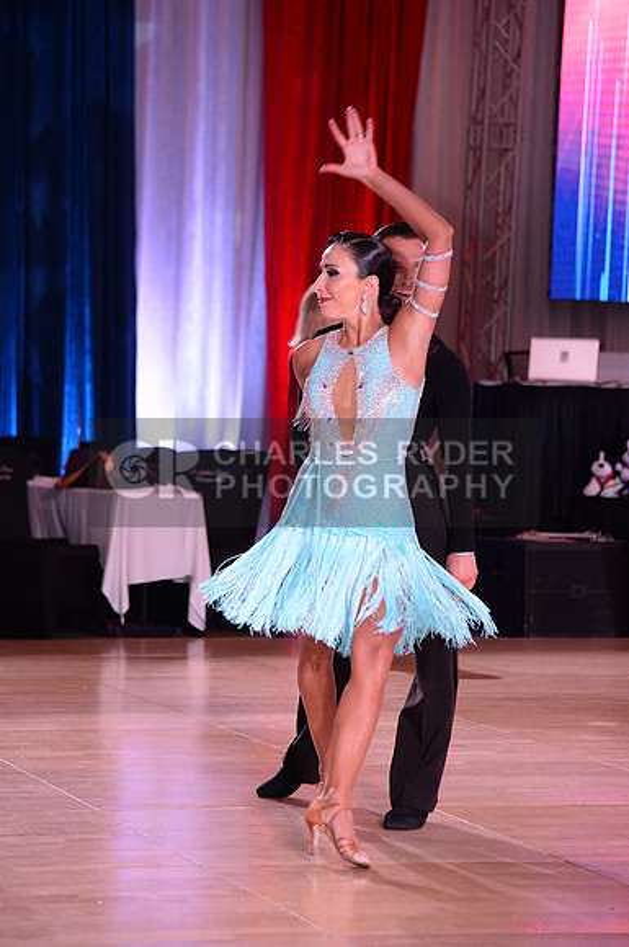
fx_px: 3154
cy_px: 474
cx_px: 314
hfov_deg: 11.4
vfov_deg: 17.1
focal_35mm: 120
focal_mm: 120
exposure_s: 1/250
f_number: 4.5
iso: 2000
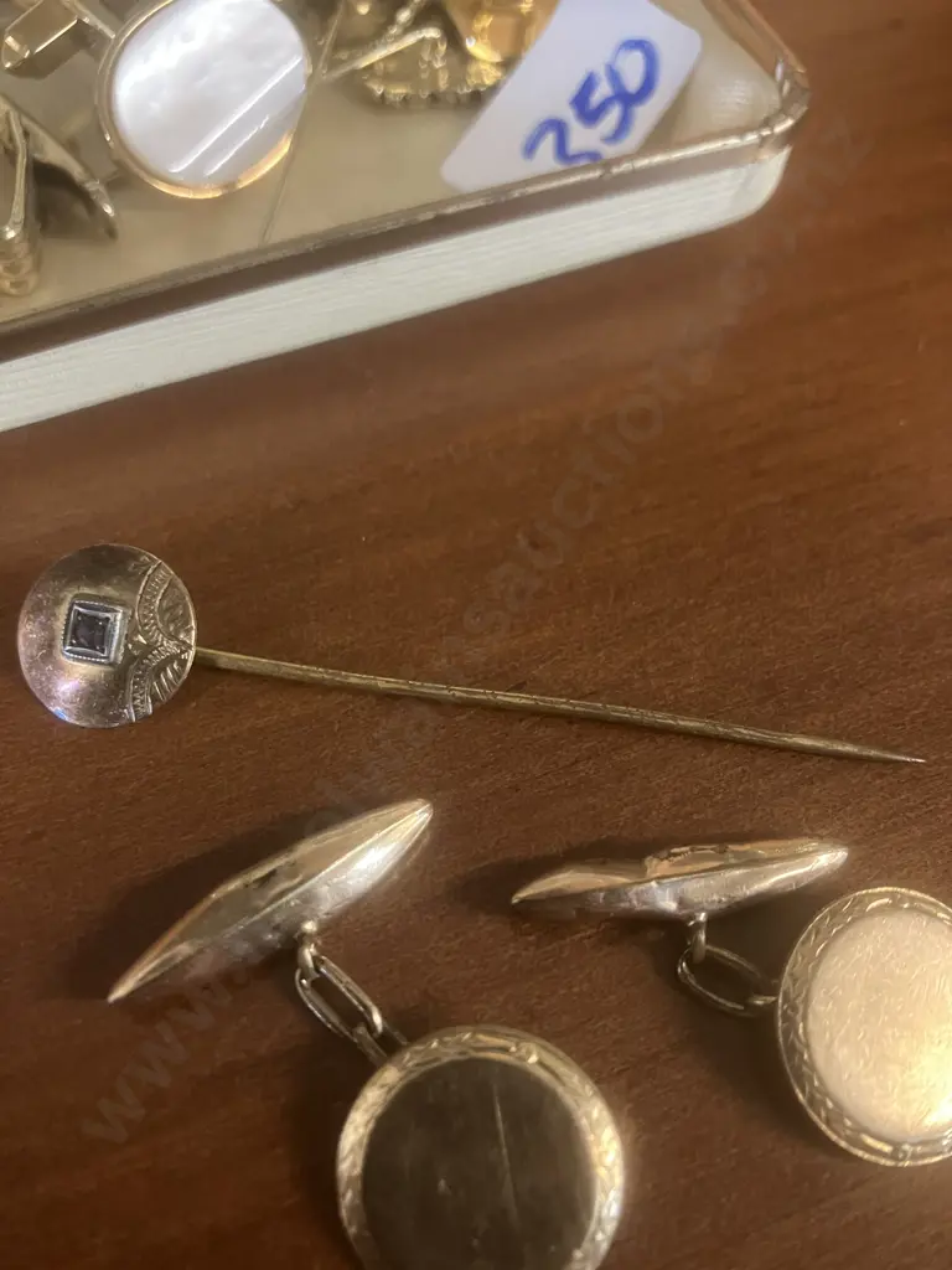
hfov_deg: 49.7
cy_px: 635
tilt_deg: -59.9
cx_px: 476
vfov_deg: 63.4
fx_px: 1027
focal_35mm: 28
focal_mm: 3.99
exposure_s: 1/30
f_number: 1.8
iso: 500
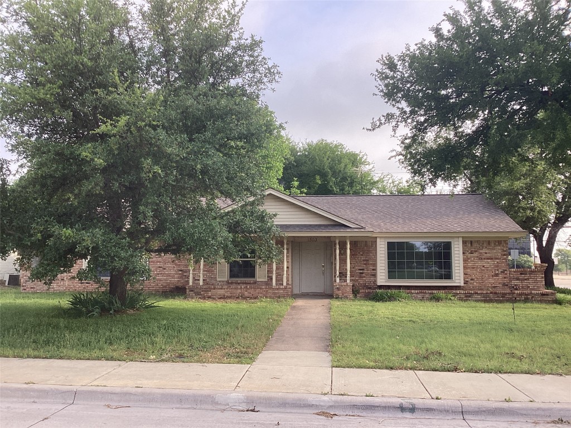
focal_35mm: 31
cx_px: 286
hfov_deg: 58.4
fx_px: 511
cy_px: 214
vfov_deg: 45.4
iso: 25
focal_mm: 3.3
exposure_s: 1/202
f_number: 2.4
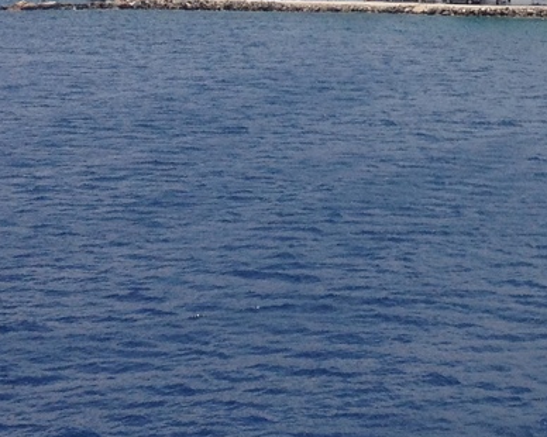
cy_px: -168
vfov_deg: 10.6
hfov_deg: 13.3
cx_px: 665
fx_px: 2282
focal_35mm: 141
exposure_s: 1/2762
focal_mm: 4.28
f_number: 2.4
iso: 50
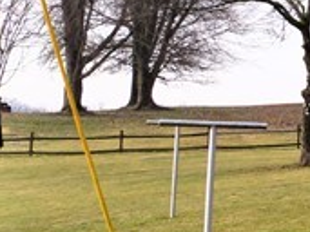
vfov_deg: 8.0
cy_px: -78
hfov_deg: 9.2
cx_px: 836
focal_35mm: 183
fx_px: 1638
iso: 100
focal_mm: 20
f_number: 10
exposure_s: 1/100
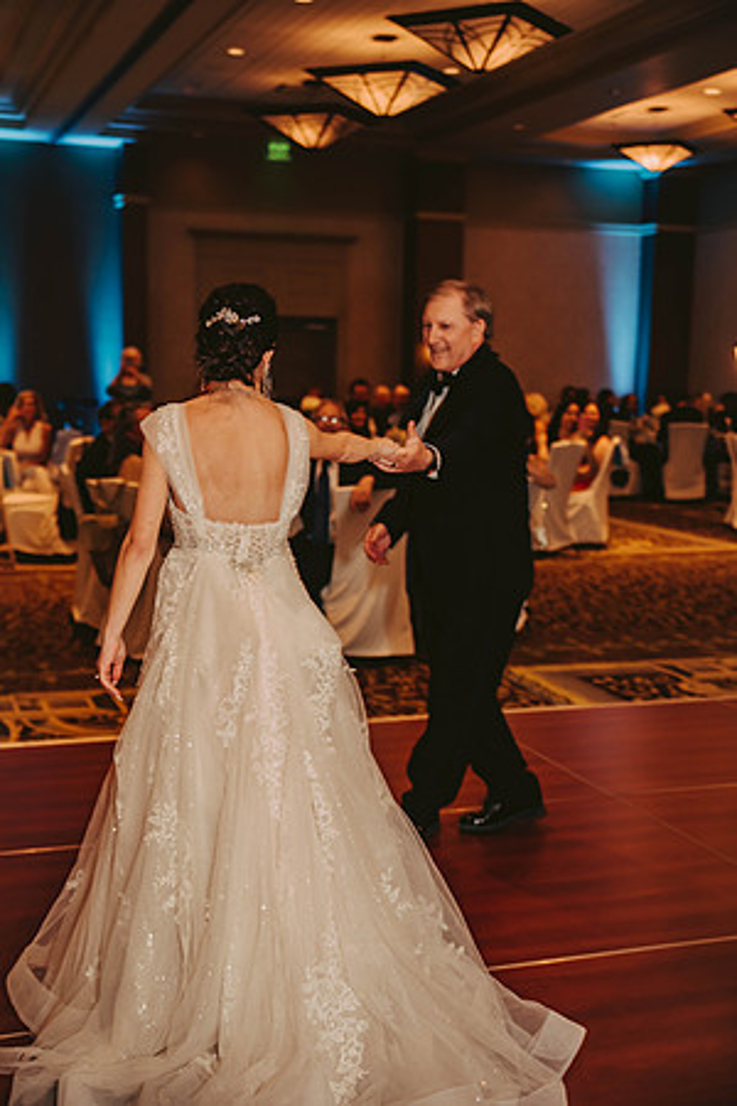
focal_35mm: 48
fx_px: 1474
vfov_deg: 41.1
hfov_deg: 28.1
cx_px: 368
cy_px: 553
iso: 500
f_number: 2.8
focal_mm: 48
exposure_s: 1/60
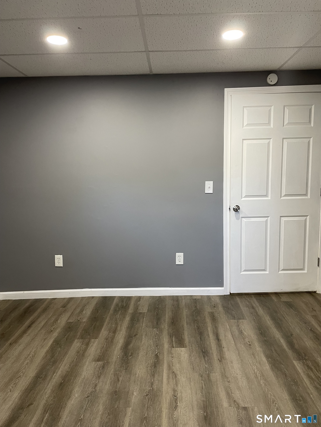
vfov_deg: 67.3
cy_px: 214
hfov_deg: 53.1
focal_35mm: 26
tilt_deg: -10.1
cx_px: 160
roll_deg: +2.8
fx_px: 321
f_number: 1.6
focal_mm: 4.2
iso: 160
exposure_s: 1/60
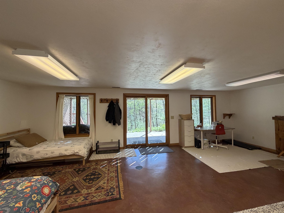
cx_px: 142
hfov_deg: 102.1
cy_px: 106
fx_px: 115
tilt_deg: +2.0
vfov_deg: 85.7
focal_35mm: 14
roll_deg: +1.5
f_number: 2.2
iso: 200
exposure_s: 1/120
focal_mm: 2.22
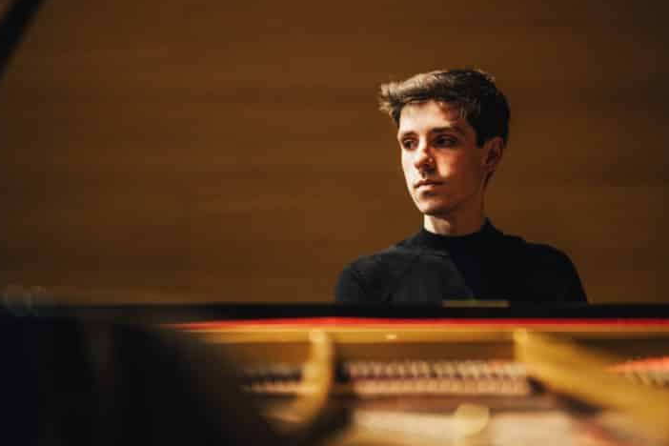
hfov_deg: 21.9
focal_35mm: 93
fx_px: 1728
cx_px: 358
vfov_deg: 14.7
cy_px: 210
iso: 200
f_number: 1.2
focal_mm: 85
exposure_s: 1/160
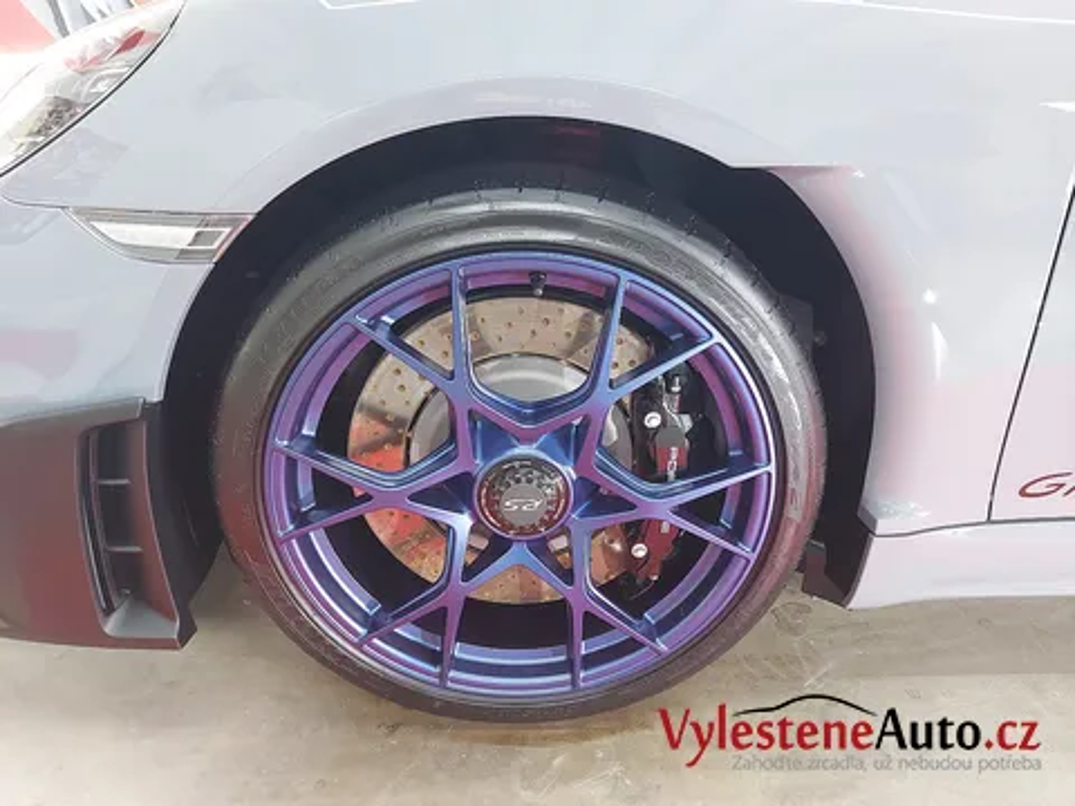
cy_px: 403
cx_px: 538
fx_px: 745
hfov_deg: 71.6
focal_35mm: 24
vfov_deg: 56.8
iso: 250
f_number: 1.8
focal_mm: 5.23
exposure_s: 1/33
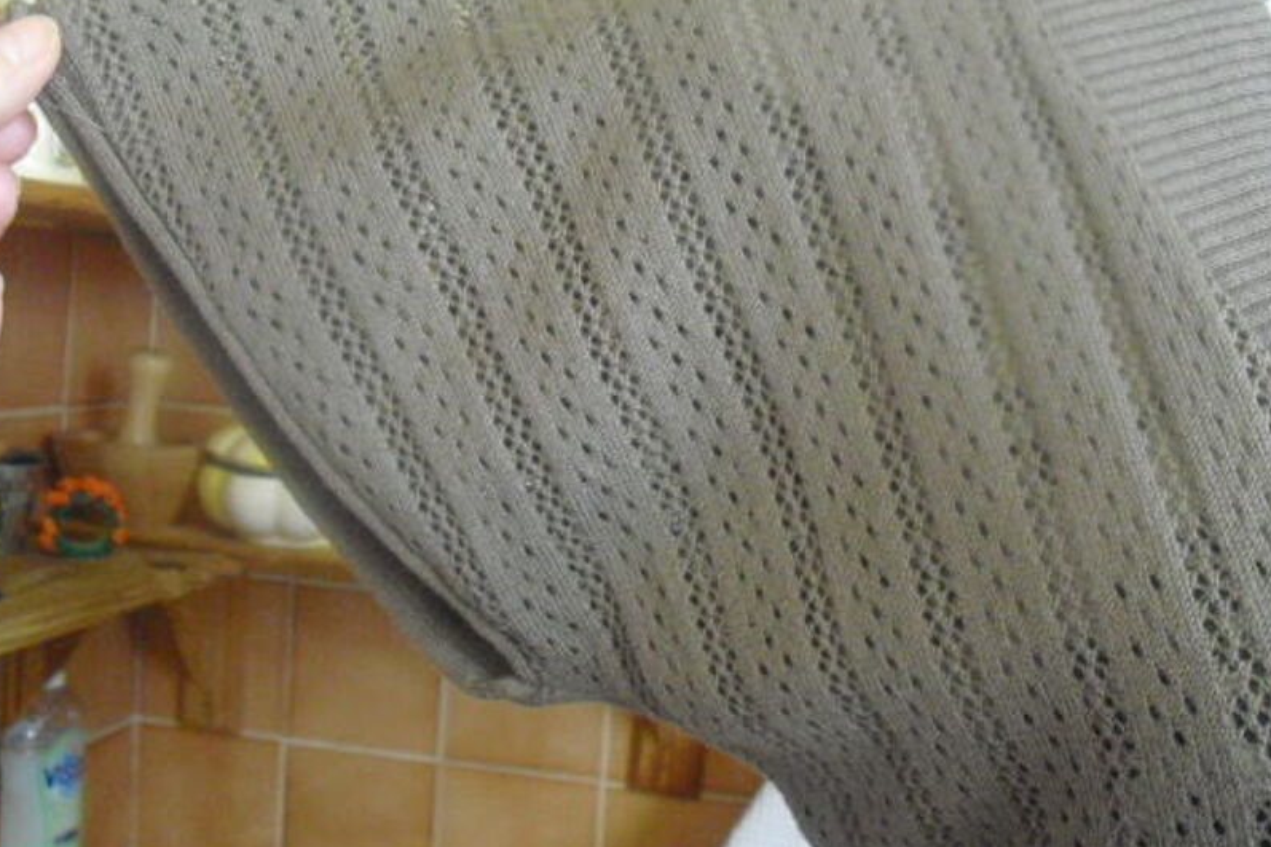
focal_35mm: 47
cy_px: 356
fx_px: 1659
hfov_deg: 41.9
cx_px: 646
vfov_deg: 28.6
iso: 800
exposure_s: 1/80
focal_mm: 6.3
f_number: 3.1
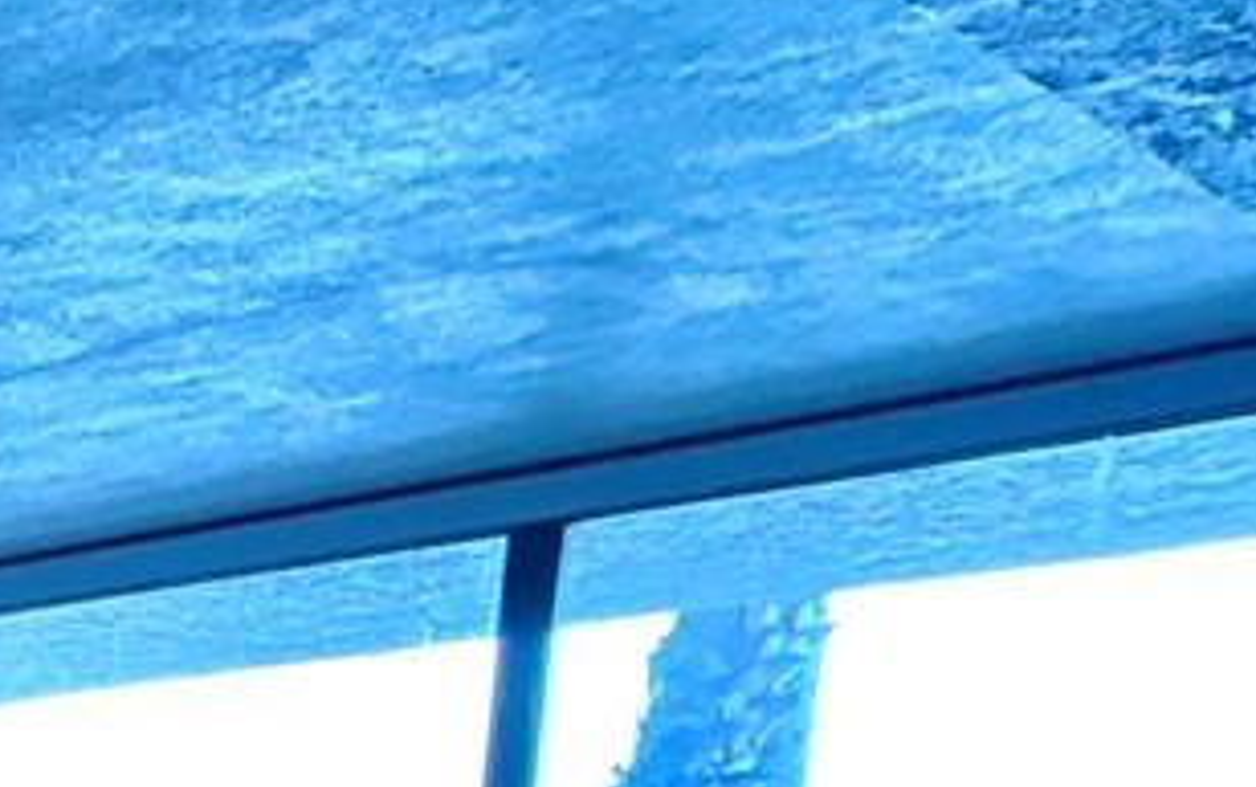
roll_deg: +0.9
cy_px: 1545
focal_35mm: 77
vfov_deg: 14.3
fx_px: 2638
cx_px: -1778
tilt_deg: -9.3
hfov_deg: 15.0
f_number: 2.2
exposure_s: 1/60
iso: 200
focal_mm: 2.22
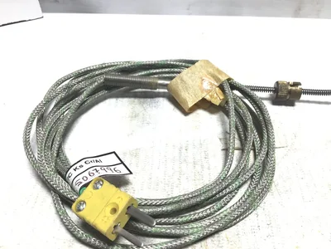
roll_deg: -2.6
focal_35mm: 31
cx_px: 166
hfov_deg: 58.4
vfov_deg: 45.4
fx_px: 296
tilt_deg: -44.6
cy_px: 124
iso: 40
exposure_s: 1/120
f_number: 2.4
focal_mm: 3.3
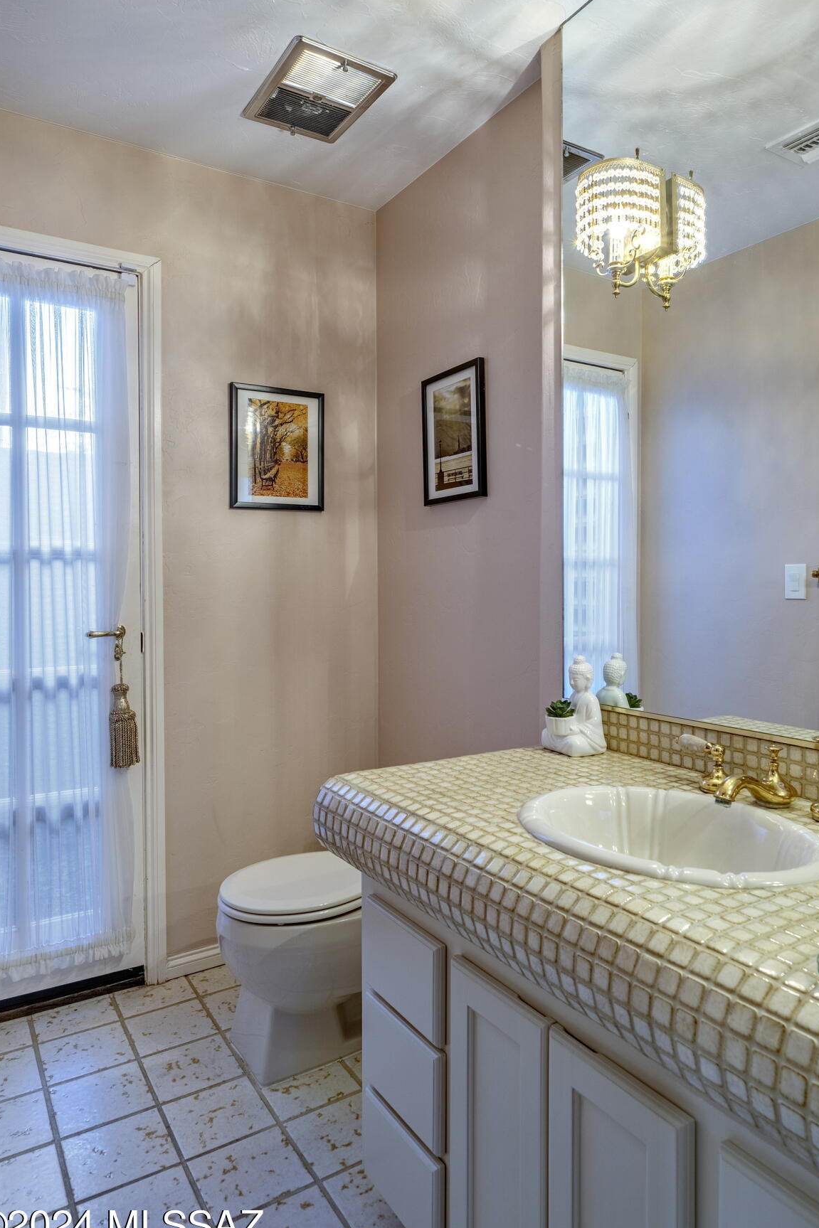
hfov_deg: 57.1
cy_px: 580
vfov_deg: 78.5
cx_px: 448
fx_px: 751
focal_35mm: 22
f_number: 9
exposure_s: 1/30
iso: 200
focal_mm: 19
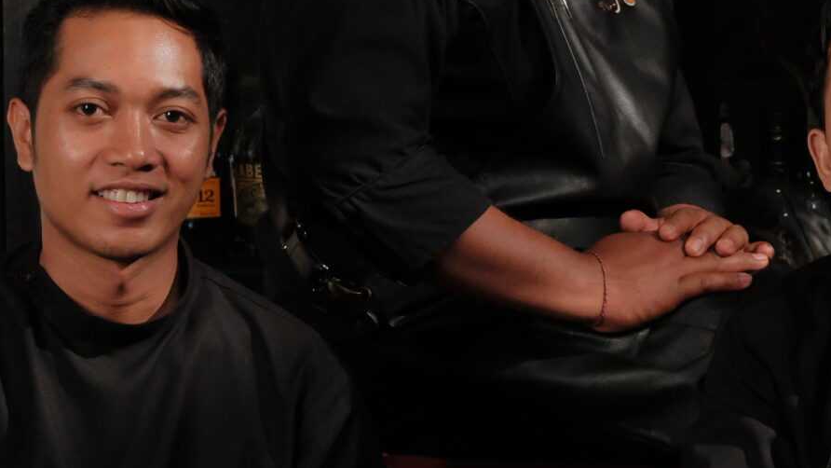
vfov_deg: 4.5
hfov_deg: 7.9
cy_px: 92
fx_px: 5994
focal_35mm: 272
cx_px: 968
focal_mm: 110
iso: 5000
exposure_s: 1/125
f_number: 11
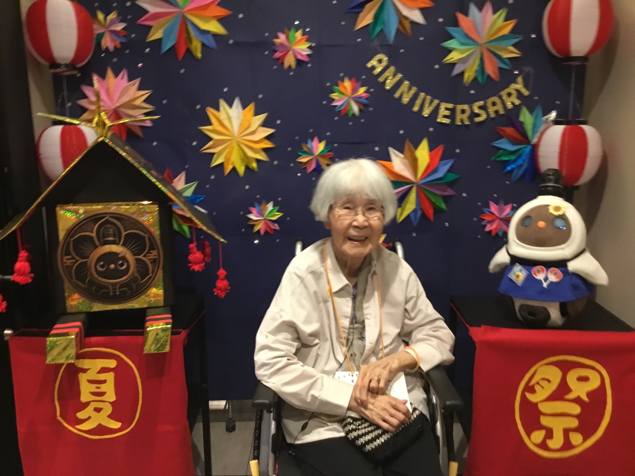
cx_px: 318
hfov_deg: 58.4
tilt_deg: -9.1
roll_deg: -0.4
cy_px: 238
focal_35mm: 31
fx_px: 569
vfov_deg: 45.4
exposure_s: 1/17
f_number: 2.4
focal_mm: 3.3
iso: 200
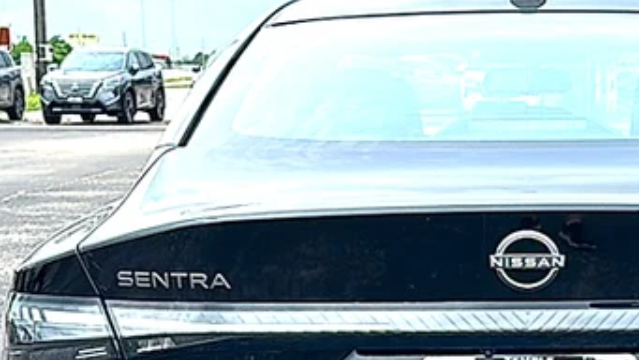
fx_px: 1441
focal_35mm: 85
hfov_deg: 24.4
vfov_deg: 14.0
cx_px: 551
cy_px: 357
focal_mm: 6.86
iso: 80
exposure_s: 1/2165
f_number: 1.78
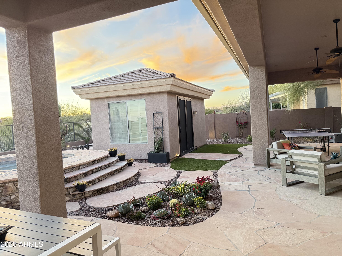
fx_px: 237
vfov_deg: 56.8
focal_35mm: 24
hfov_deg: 71.6
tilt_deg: -2.5
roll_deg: +3.3
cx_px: 171
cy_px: 128
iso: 250
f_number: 1.78
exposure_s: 1/60
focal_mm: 6.76
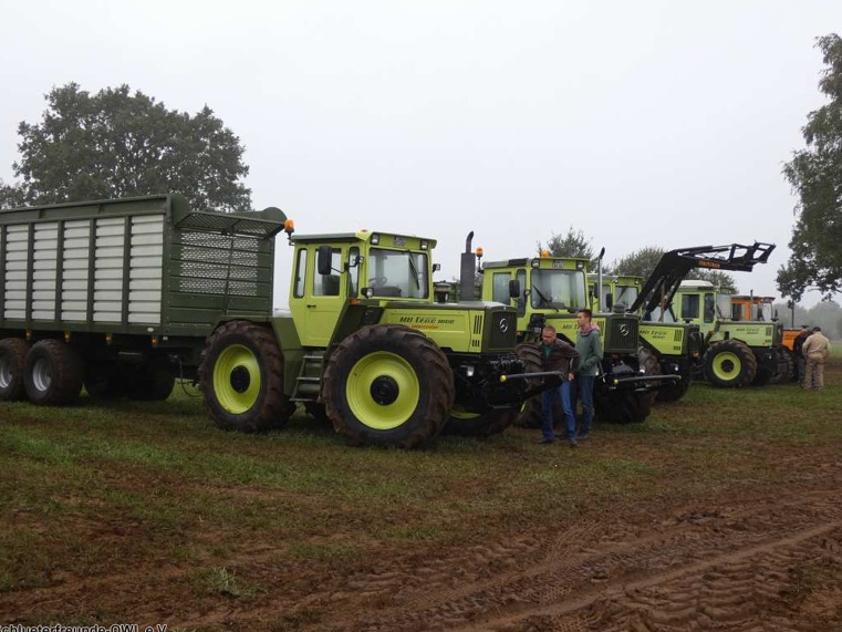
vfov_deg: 35.1
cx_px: 426
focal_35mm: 41
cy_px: 313
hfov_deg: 45.8
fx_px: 997
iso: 80
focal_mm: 7.1
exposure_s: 1/80
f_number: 3.6
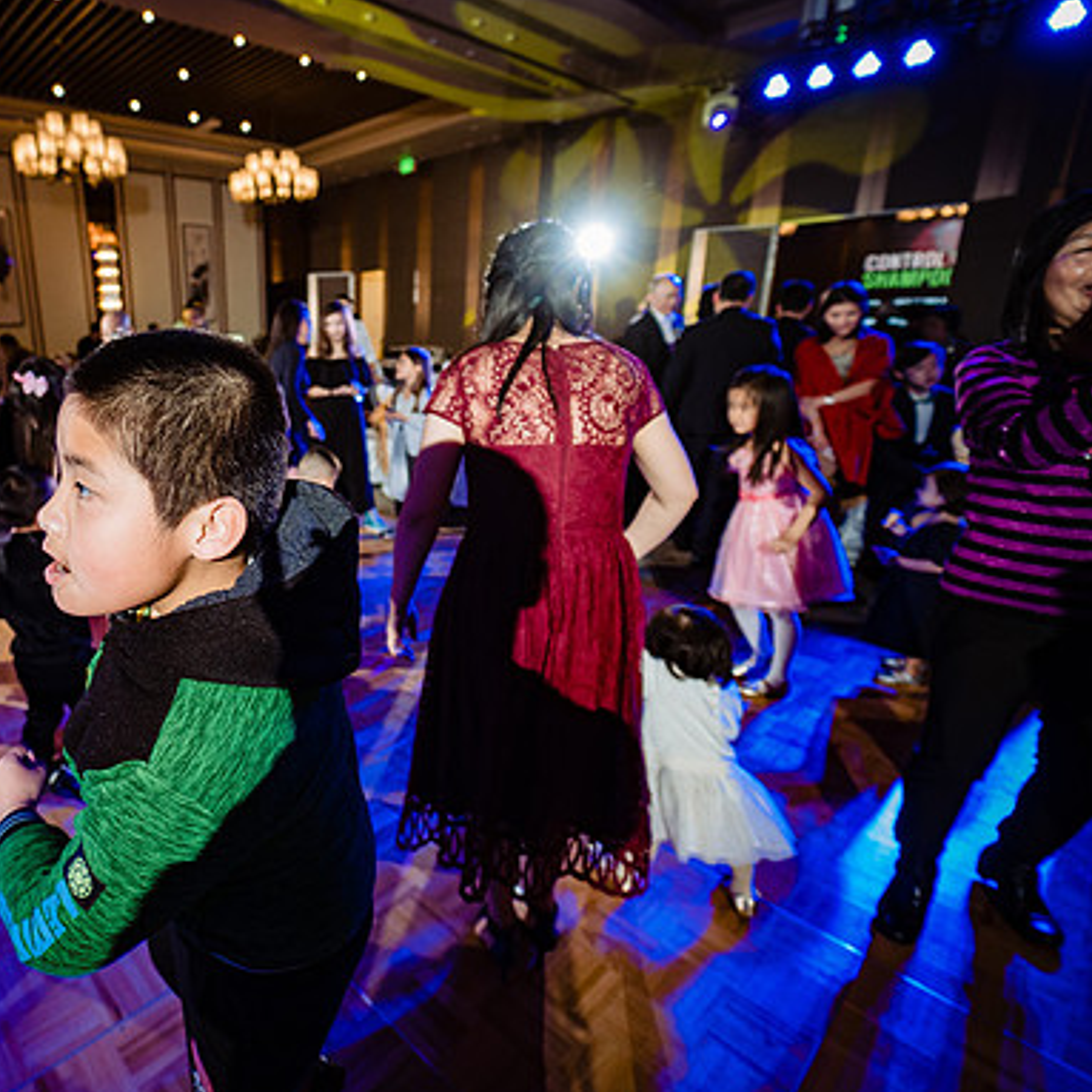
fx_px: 642
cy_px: 546
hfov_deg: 76.1
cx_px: 302
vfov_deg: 80.7
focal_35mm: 18
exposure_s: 1/160
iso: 1250
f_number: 2.8
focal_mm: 14
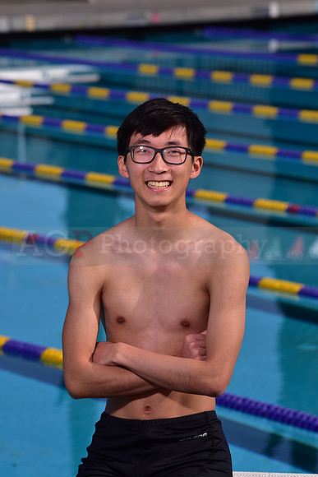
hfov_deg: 6.9
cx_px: 159
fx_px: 2648
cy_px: 238
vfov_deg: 10.3
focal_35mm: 200
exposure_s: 1/250
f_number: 9
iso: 80
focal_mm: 200
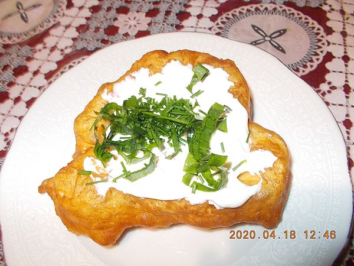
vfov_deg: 53.1
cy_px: 133
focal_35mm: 26
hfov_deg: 67.3
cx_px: 177
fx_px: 266
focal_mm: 4.6
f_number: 3.2
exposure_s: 1/25
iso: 200
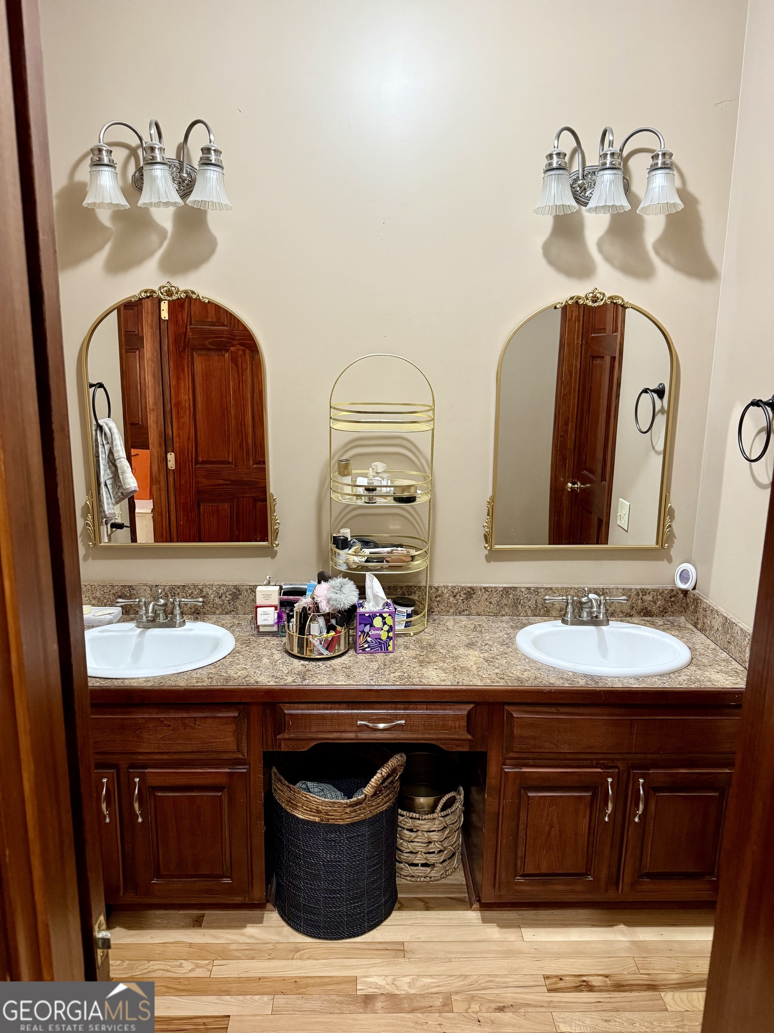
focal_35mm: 24
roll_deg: -1.6
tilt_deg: -12.1
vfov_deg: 71.6
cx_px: 387
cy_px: 516
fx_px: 716
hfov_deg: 56.8
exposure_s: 1/60
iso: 400
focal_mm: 6.76
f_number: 1.78
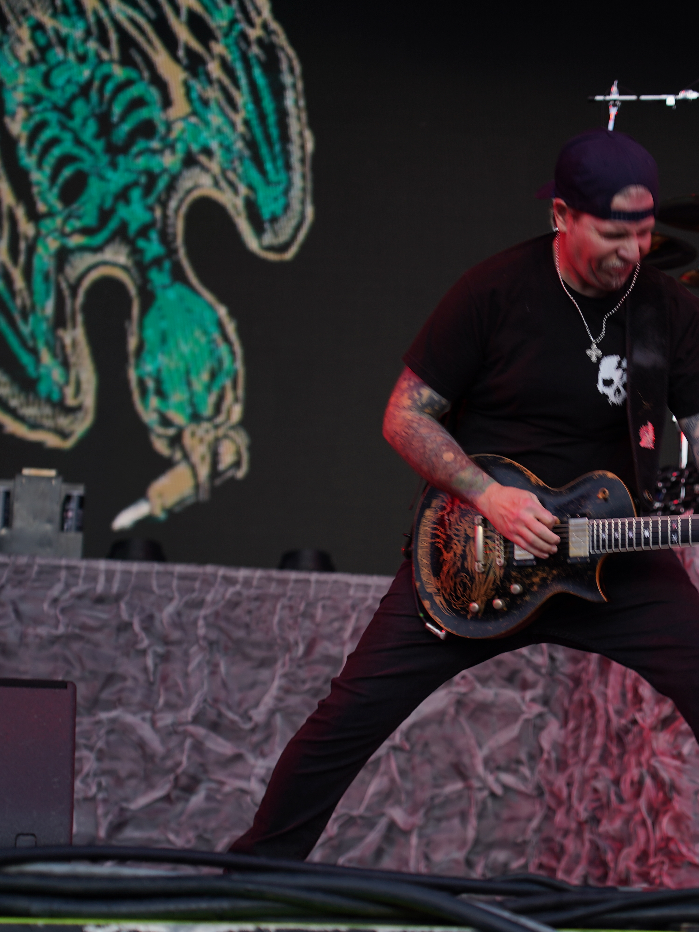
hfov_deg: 15.1
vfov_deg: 20.2
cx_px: 595
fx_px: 2611
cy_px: 465
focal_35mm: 97
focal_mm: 67
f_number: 4
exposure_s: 1/125
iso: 125
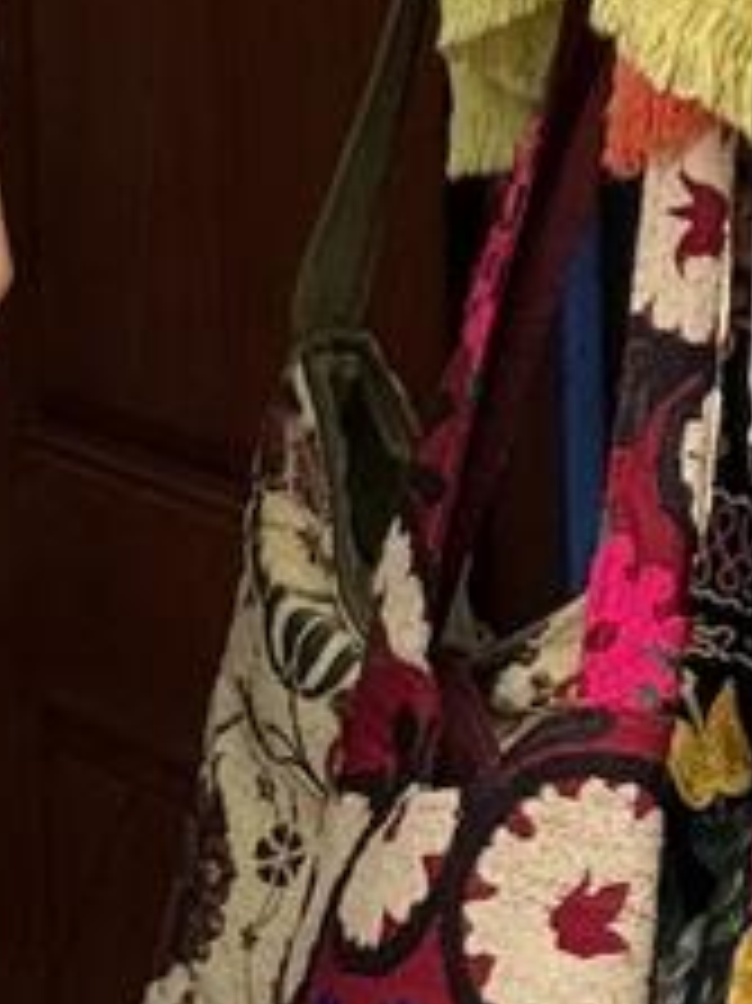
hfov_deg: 5.5
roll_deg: +1.4
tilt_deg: -1.1
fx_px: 7654
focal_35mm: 264
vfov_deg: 7.4
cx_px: -585
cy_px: -513
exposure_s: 1/254
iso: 80
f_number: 1.78
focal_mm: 6.76
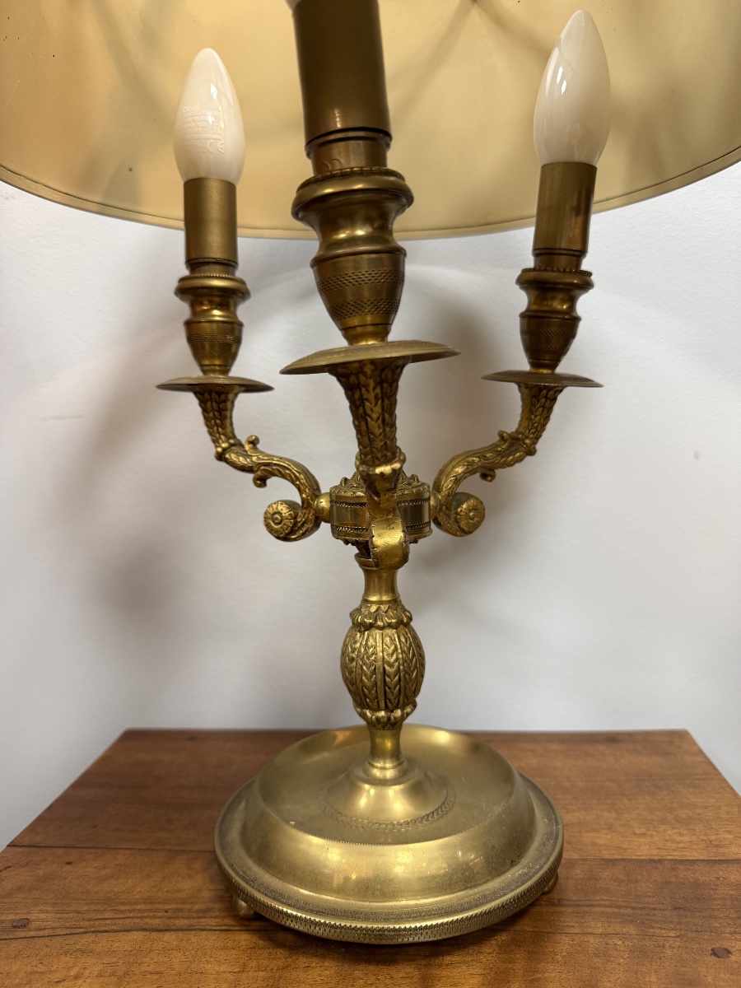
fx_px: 685
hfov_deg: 56.8
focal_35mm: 24
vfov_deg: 71.6
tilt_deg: -3.8
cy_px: 494
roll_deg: +1.1
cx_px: 370
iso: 200
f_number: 1.78
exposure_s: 1/50
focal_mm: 6.76
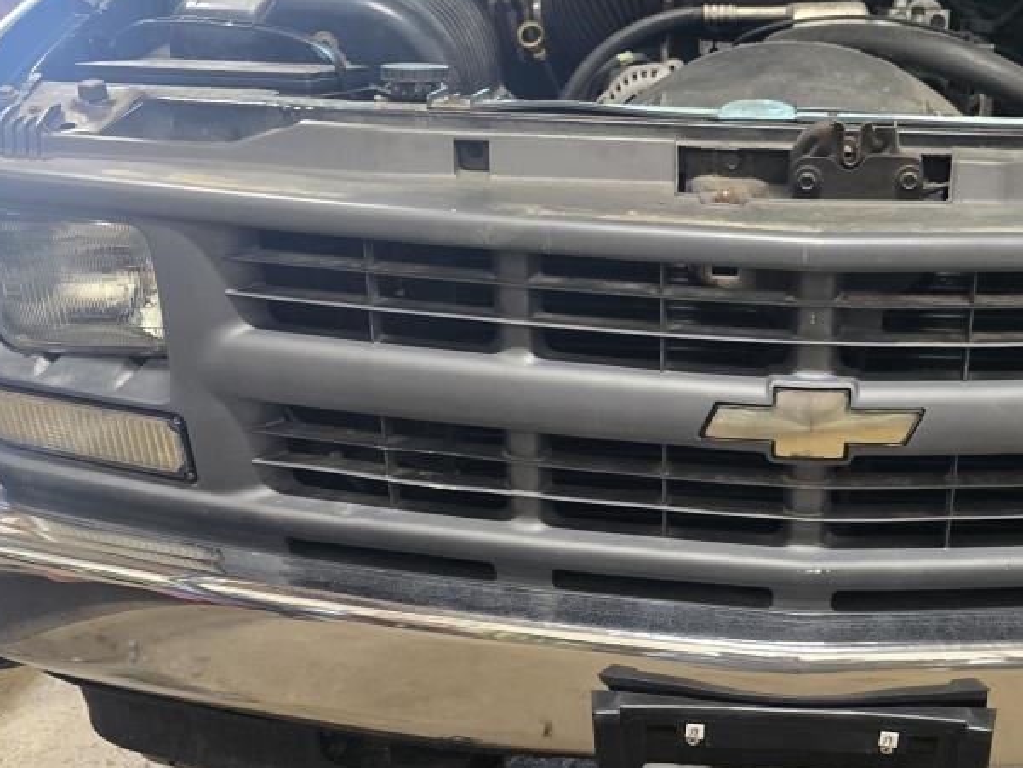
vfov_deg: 29.2
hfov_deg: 38.2
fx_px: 1448
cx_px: 729
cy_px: 584
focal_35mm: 49
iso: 800
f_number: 1.7
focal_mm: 6.3
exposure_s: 1/120
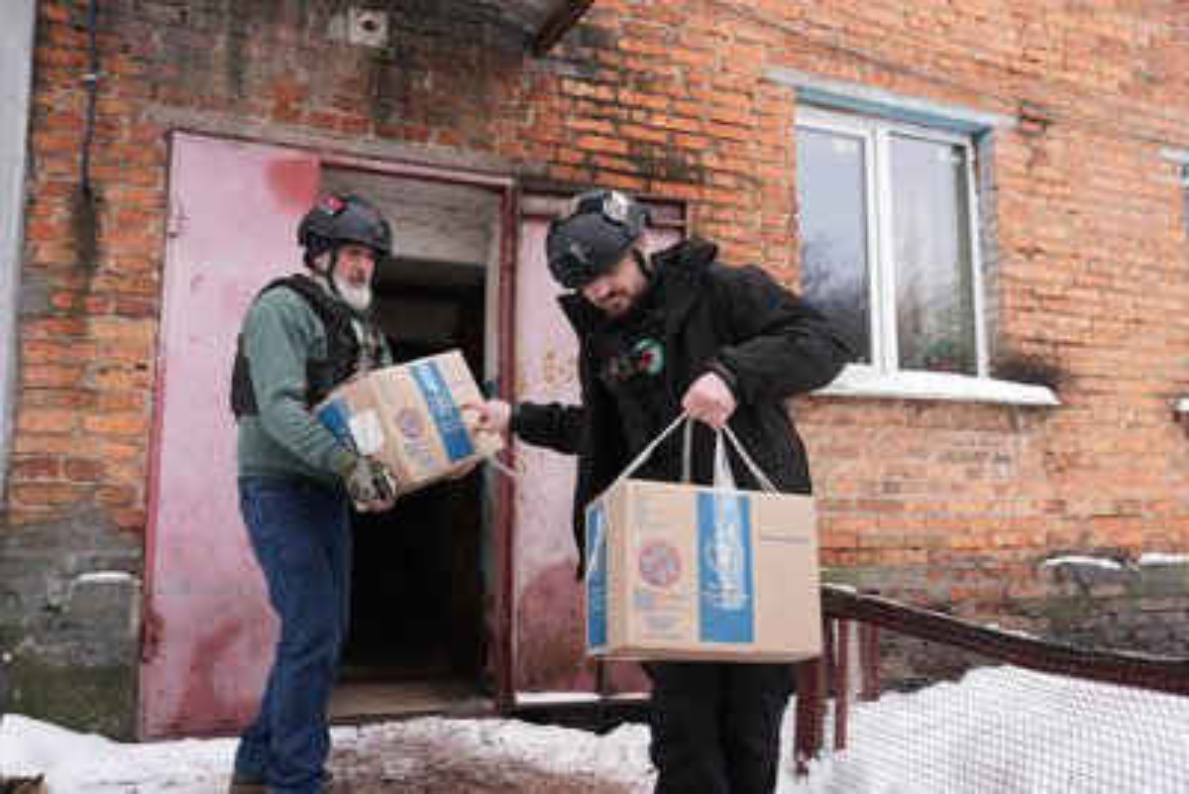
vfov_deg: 43.6
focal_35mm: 30
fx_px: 991
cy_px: 397
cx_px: 594
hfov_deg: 61.9
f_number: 4
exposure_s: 1/160
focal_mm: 30
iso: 100
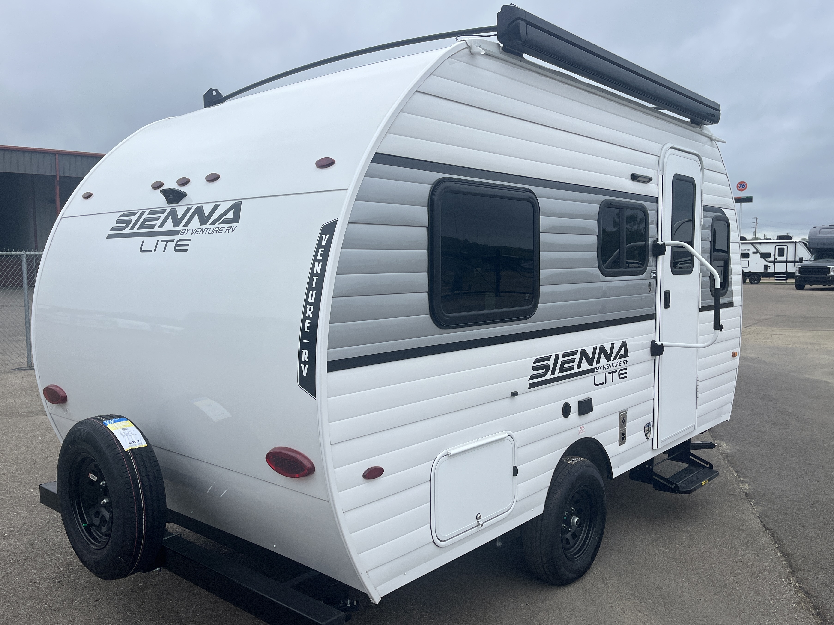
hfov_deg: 61.7
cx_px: 410
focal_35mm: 29
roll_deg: +1.0
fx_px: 699
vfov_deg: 48.2
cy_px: 316
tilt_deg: -2.3
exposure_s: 1/2268
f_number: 1.6
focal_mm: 5.1
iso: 50
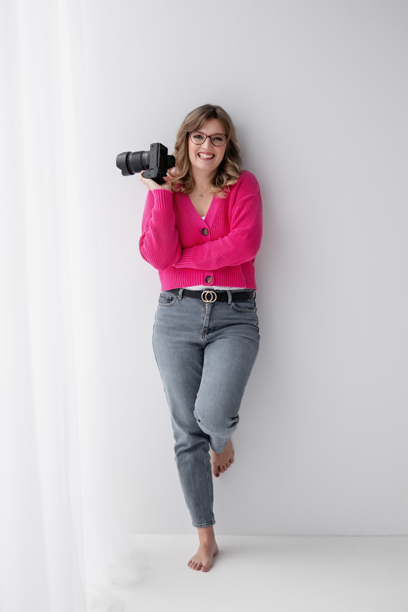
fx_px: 1445
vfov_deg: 23.9
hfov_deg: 16.1
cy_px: 306
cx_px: 204
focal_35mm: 85
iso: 800
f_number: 2
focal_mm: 85
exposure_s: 1/320
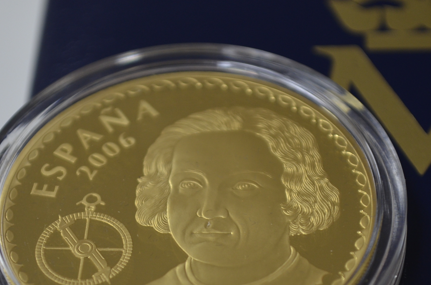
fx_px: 1672
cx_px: 180
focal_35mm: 140
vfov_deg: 9.7
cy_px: 238
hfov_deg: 14.7
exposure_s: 1/60
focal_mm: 50
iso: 400
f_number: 6.3
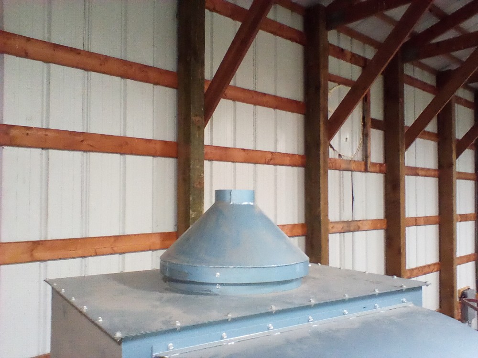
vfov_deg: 45.4
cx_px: 239
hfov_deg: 58.4
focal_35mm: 31
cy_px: 179
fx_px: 428
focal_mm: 2.38
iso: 325
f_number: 2.4
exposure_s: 1/20
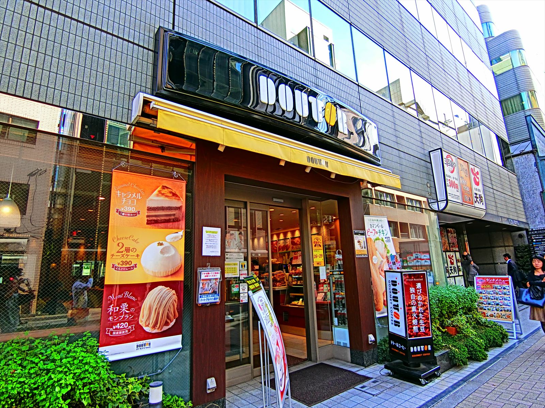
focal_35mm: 19
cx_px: 272
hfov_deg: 84.7
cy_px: 204
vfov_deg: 68.7
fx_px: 299
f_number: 2.7
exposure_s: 1/200
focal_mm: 4.06
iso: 80
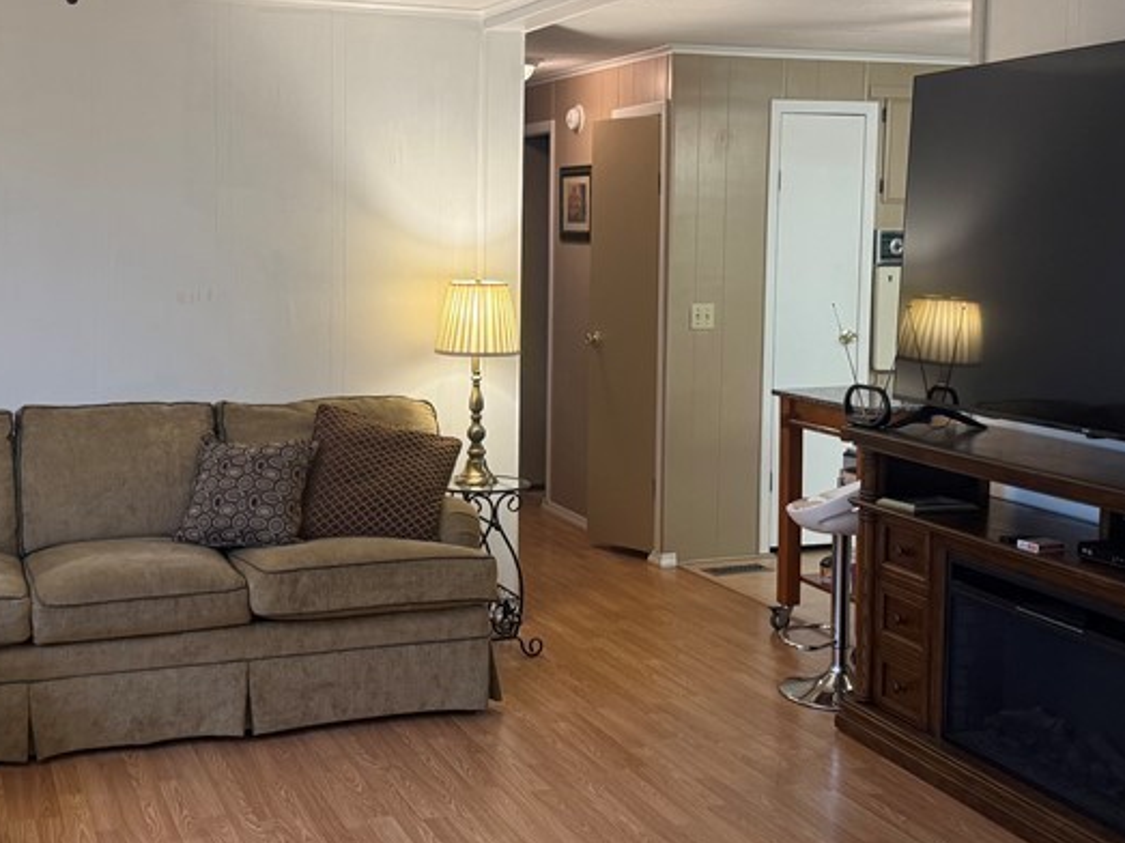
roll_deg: -1.2
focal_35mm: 47
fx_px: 1527
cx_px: 486
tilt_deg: -6.0
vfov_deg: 30.8
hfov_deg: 40.4
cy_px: 335
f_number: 1.78
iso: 250
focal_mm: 6.76
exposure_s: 1/60
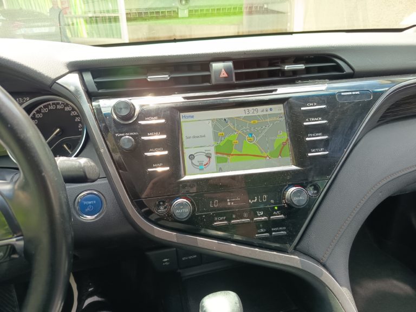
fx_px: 288
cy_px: 156
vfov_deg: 56.8
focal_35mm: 24
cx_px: 208
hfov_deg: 71.6
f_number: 1.7
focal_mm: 5.27
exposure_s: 1/100
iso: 162
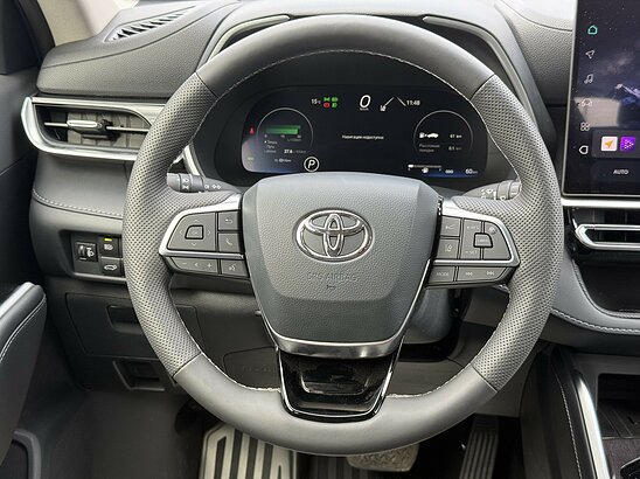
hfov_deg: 39.7
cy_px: 240
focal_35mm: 48
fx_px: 887
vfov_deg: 30.2
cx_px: 320
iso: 100
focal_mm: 6.76
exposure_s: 1/75
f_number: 1.78
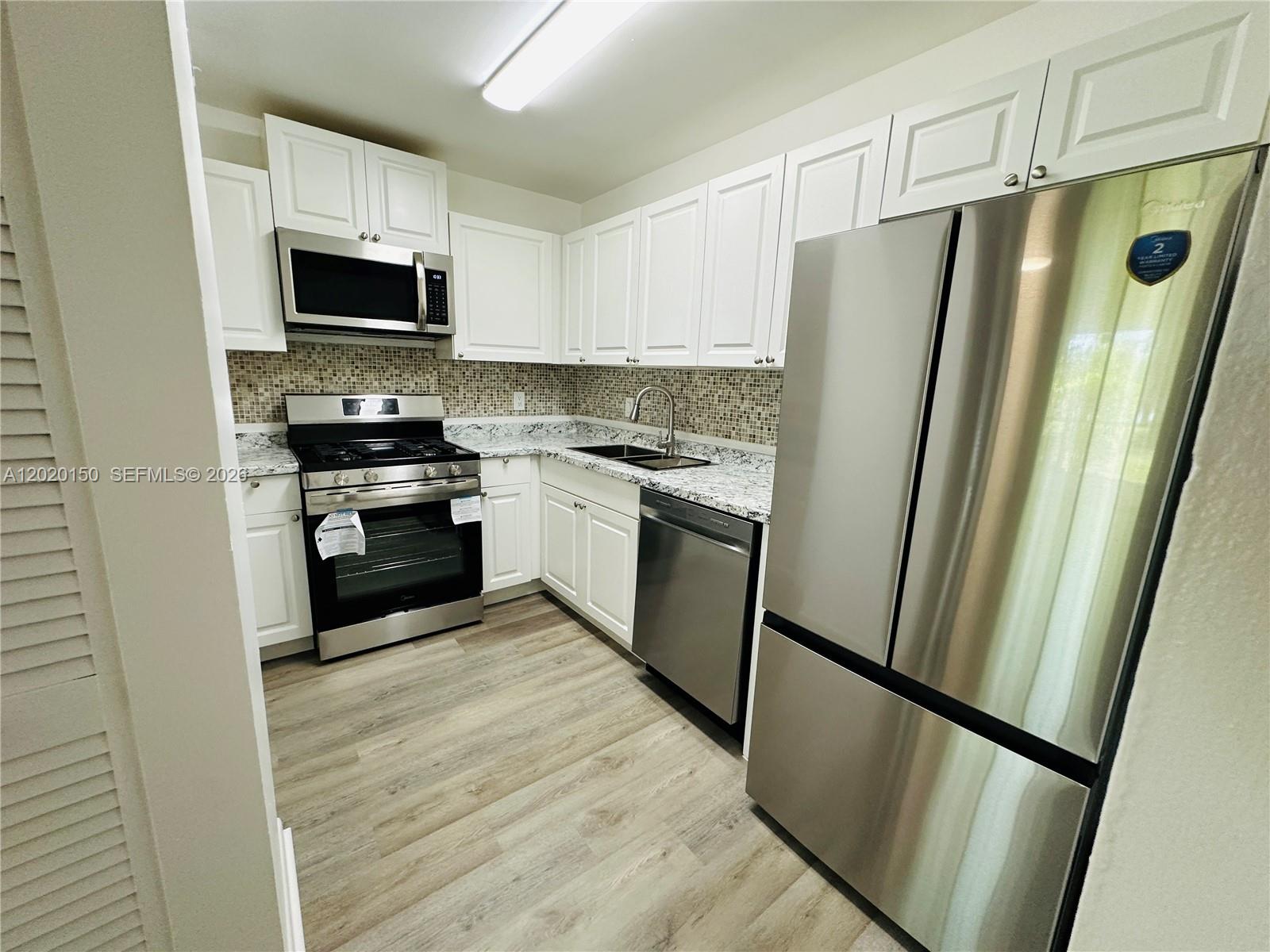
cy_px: 476
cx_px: 635
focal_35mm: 14
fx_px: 514
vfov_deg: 85.7
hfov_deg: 102.1
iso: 250
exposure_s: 1/120
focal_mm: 2.22
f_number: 2.2
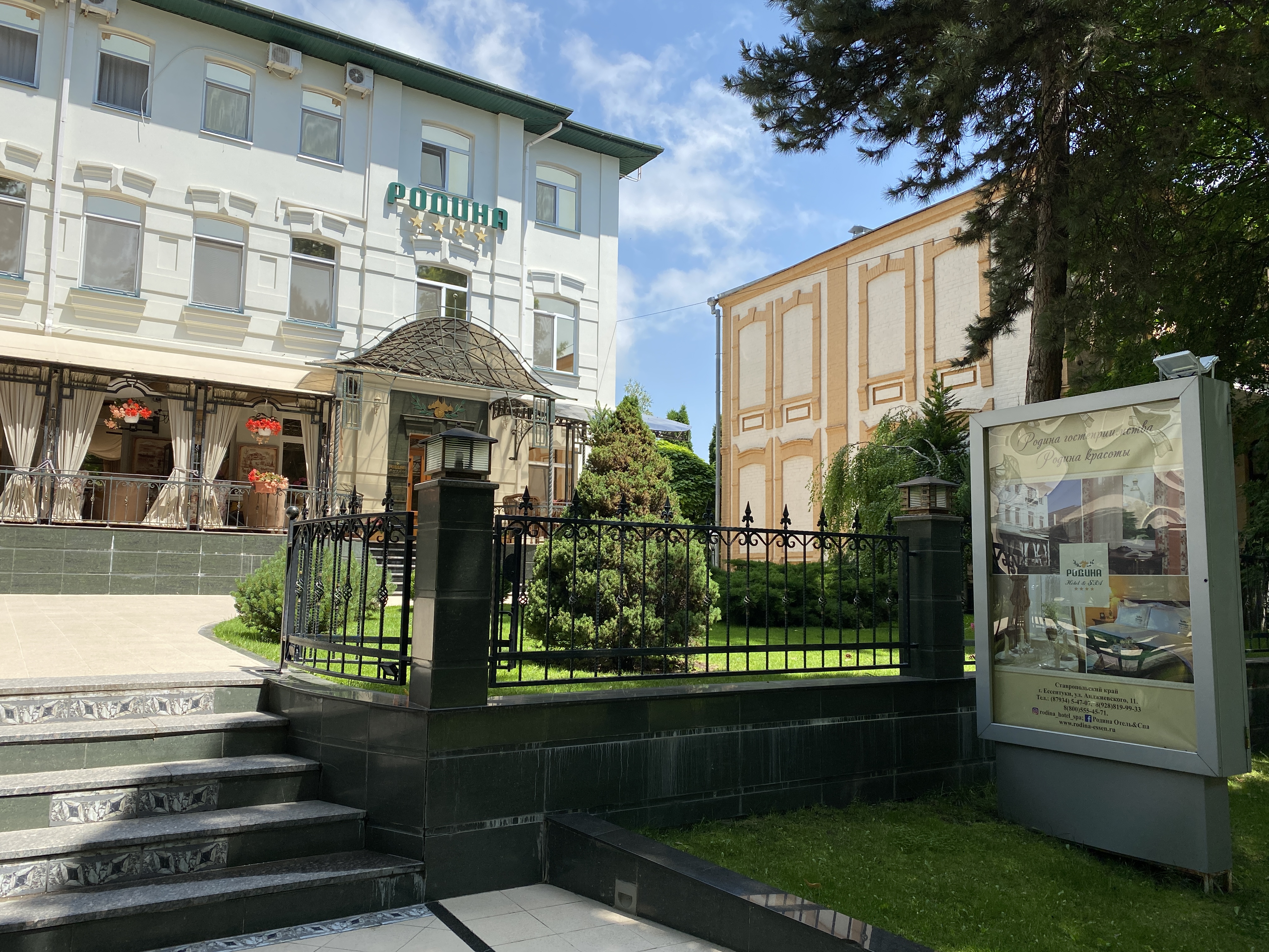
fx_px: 953
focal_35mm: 26
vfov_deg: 53.1
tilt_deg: +6.9
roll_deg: -0.9
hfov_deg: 67.3
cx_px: 634
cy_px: 476
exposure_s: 1/1961
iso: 32
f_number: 1.8
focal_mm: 4.25
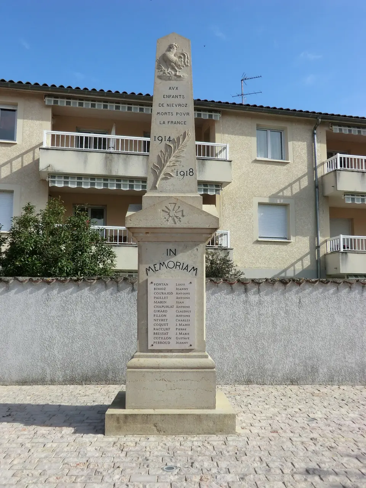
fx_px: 479
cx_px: 183
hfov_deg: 41.8
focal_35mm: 34
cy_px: 244
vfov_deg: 54.0
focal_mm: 6.1
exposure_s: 1/1000
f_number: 3.6
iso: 80
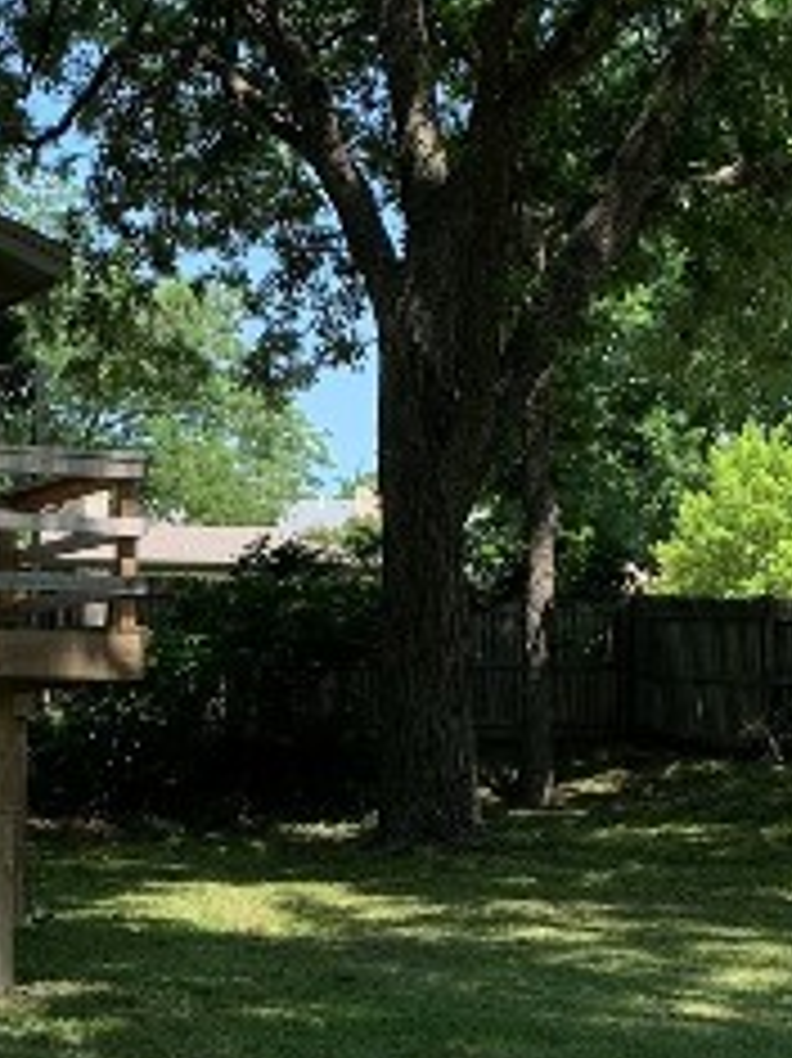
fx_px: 2595
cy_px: 1049
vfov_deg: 22.2
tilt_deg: -2.5
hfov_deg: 17.1
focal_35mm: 85
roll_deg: -0.9
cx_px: 50
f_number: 1.8
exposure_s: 1/737
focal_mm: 4.25
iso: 25
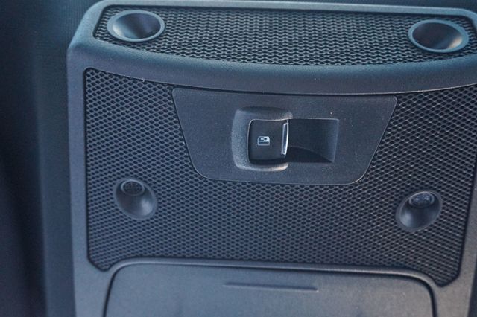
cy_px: 158
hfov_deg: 53.2
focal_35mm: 36
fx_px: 477
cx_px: 238
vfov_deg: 36.8
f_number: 4.5
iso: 3200
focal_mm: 24
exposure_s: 1/60
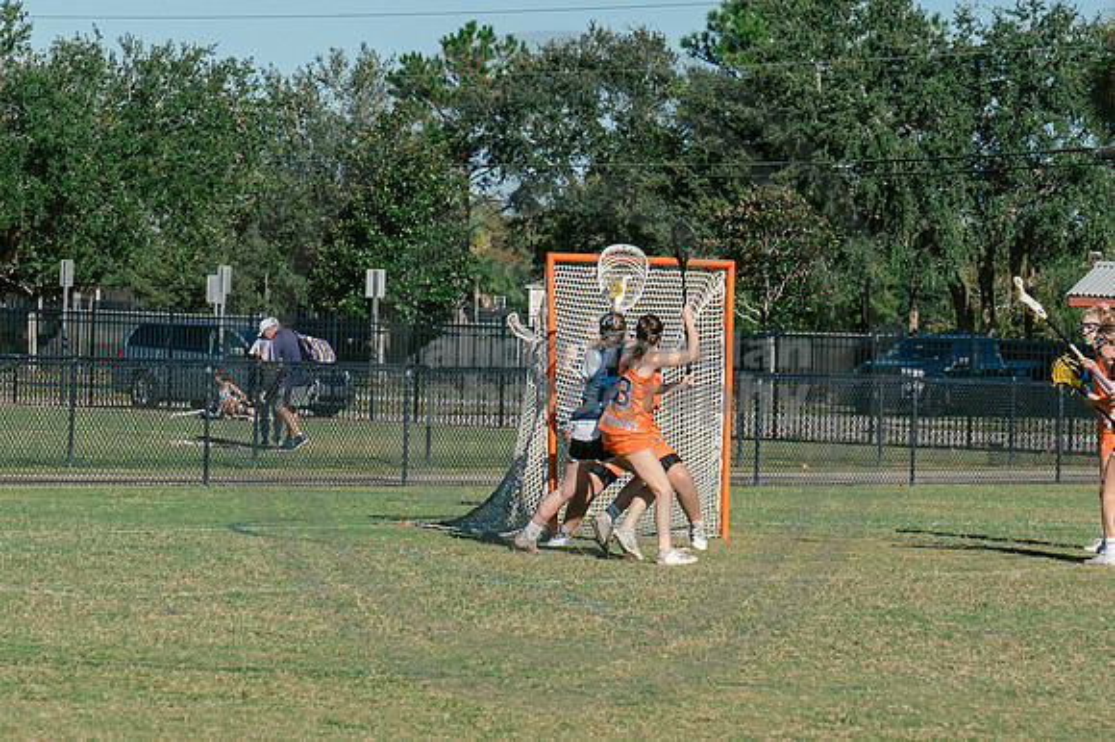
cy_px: 307
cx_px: 484
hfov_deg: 11.5
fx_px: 5519
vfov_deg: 7.7
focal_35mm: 178
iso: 250
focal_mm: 70
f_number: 5.6
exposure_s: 1/1600
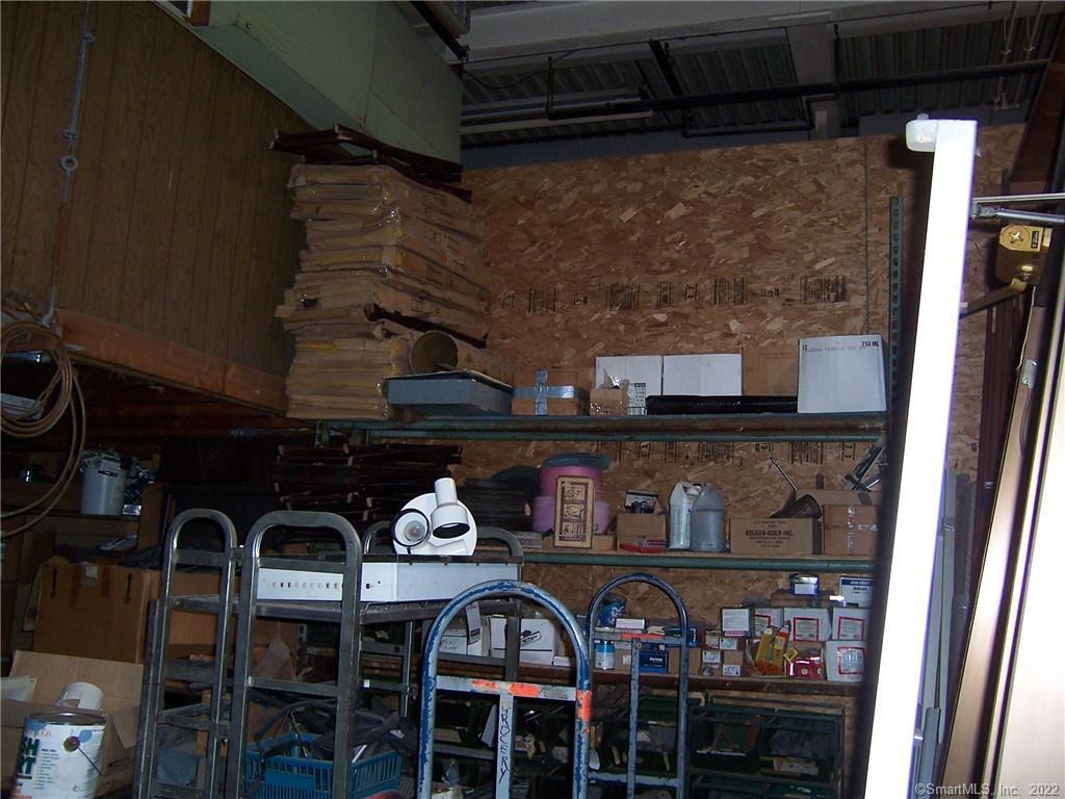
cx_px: 532
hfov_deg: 55.4
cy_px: 400
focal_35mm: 33
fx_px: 1015
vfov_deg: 42.9
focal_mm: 5.5
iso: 140
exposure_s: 1/60
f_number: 2.8
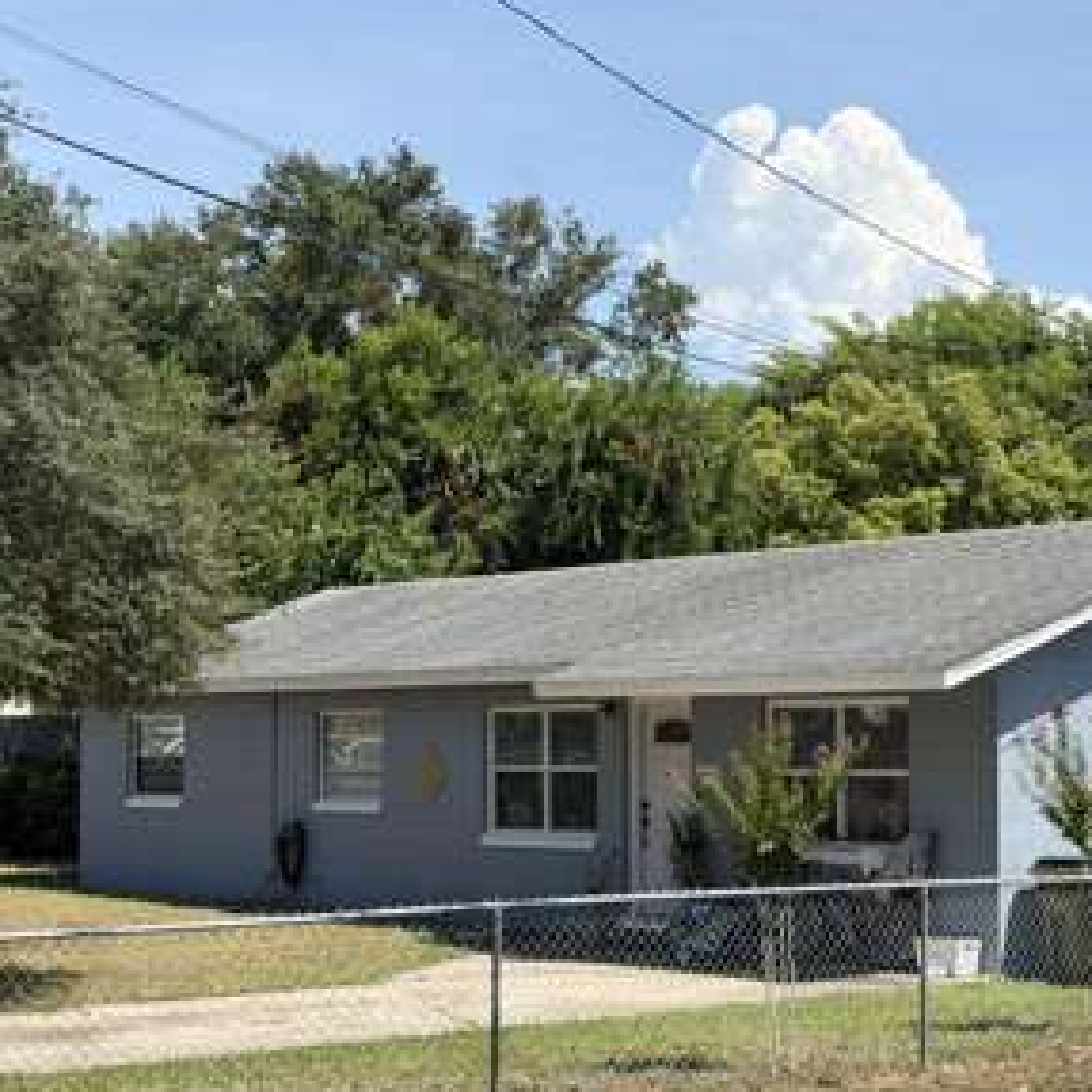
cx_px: 788
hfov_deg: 24.1
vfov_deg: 24.3
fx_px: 2534
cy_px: 635
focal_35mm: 71
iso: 64
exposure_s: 1/3378
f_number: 1.78
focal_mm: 6.76
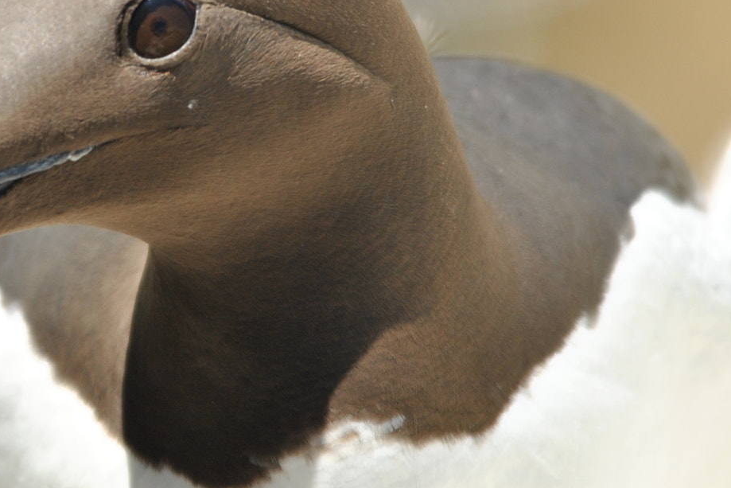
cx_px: 130
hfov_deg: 1.2
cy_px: 124
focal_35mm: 1673
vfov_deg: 0.8
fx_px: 33974
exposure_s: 1/500
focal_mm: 500
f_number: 6.3
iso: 200
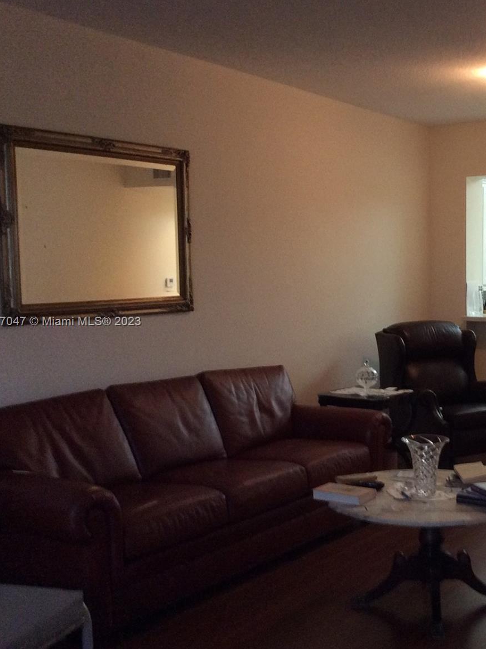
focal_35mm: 44
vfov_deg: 43.0
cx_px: 409
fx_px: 824
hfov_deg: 31.7
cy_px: 322
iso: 160
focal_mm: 3.3
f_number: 2.4
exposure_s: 1/24
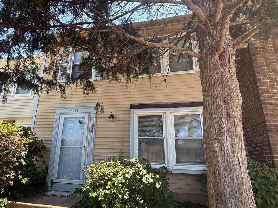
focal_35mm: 19
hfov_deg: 84.0
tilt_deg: +15.9
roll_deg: -2.8
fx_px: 153
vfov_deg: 68.1
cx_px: 116
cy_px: 123
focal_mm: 2.22
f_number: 2.2
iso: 50
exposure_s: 1/264
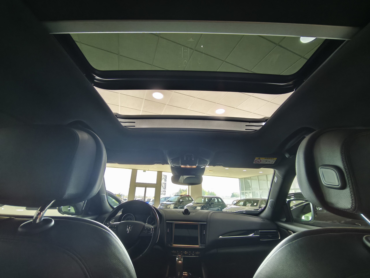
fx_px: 160
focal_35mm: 15
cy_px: 139
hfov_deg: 98.2
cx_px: 185
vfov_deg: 81.7
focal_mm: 1.91
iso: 500
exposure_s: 1/33.3
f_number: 2.2
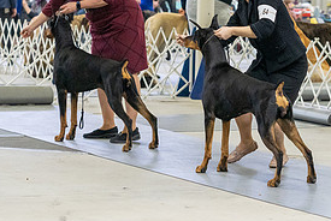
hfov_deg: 13.1
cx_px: 211
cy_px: 5
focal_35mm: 156
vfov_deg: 8.8
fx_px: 1436
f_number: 3.5
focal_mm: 74
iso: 6400
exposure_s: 1/320
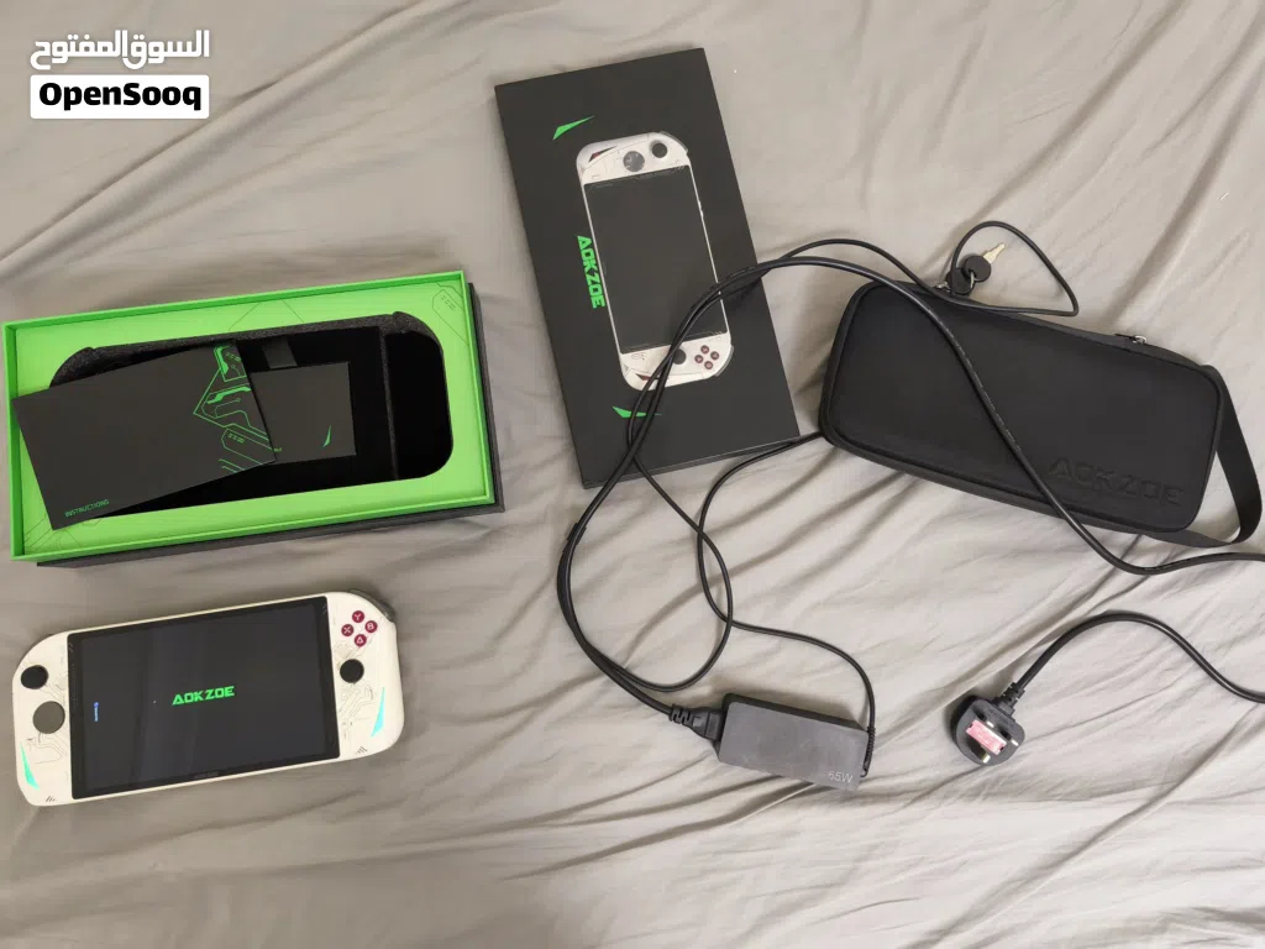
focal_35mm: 23
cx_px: 632
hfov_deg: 73.9
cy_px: 474
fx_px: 841
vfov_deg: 58.9
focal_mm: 6.57
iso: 400
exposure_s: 1/99.8
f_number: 1.6
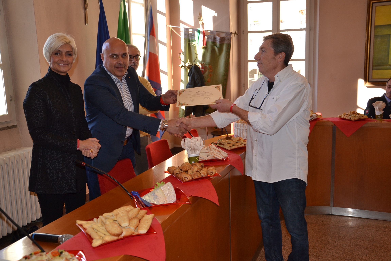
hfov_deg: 51.3
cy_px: 130
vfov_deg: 35.5
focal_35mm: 38
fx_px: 407
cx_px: 196
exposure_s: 1/125
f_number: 4
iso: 320
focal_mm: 25
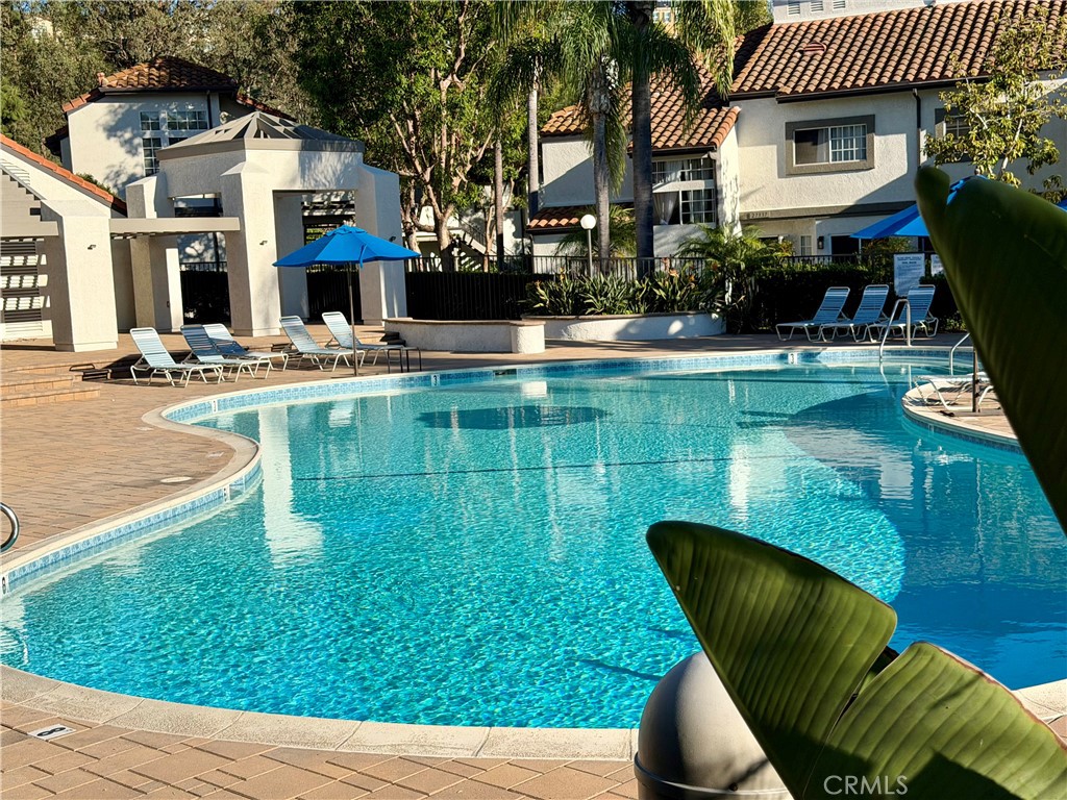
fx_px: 1480
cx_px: 534
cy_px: 400
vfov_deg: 30.3
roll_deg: +2.8
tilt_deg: -5.9
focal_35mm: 48
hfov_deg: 39.7
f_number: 1.78
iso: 64
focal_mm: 6.76
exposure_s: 1/4098
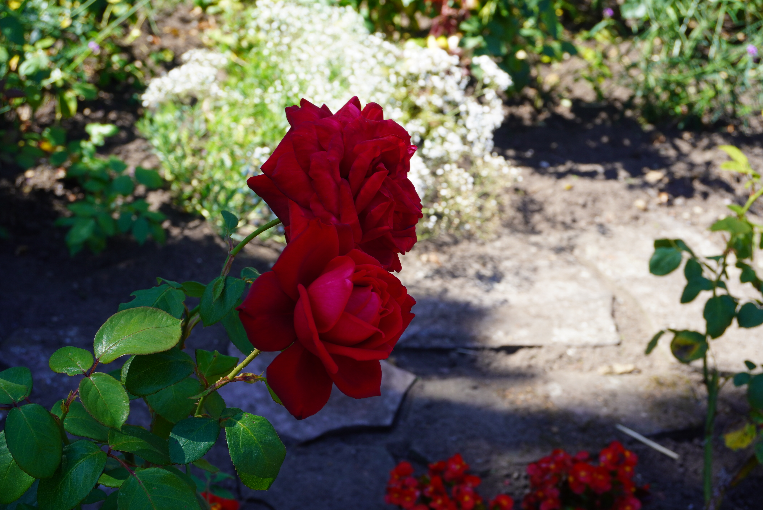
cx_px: 382
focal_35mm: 50
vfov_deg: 27.3
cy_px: 255
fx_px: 1050
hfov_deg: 39.9
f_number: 7.1
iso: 100
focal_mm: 33
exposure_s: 1/80
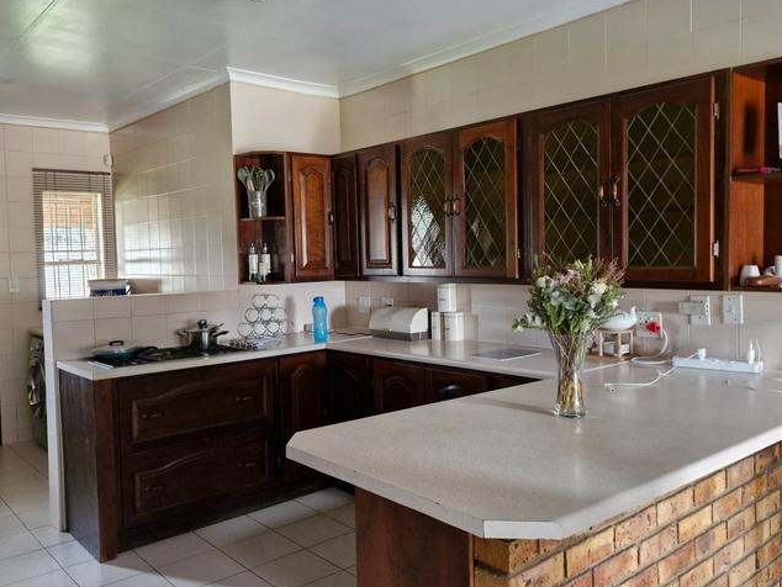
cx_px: 393
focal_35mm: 29
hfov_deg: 61.6
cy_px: 285
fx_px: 655
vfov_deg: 48.3
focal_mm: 5.54
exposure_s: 1/100
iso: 1000
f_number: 1.8
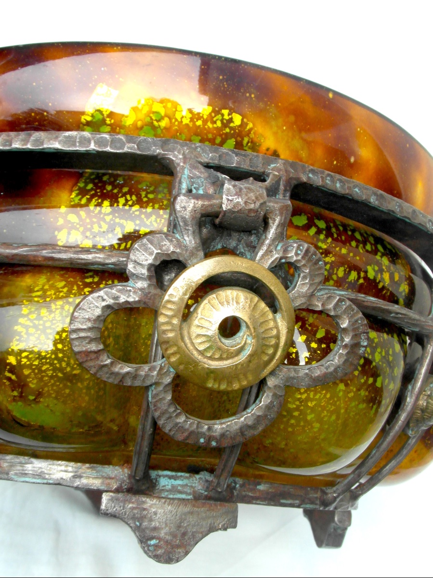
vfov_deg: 45.8
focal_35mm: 41
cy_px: 289
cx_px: 216
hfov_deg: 35.1
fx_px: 684
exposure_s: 1/45
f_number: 5.8
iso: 80
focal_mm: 6.8
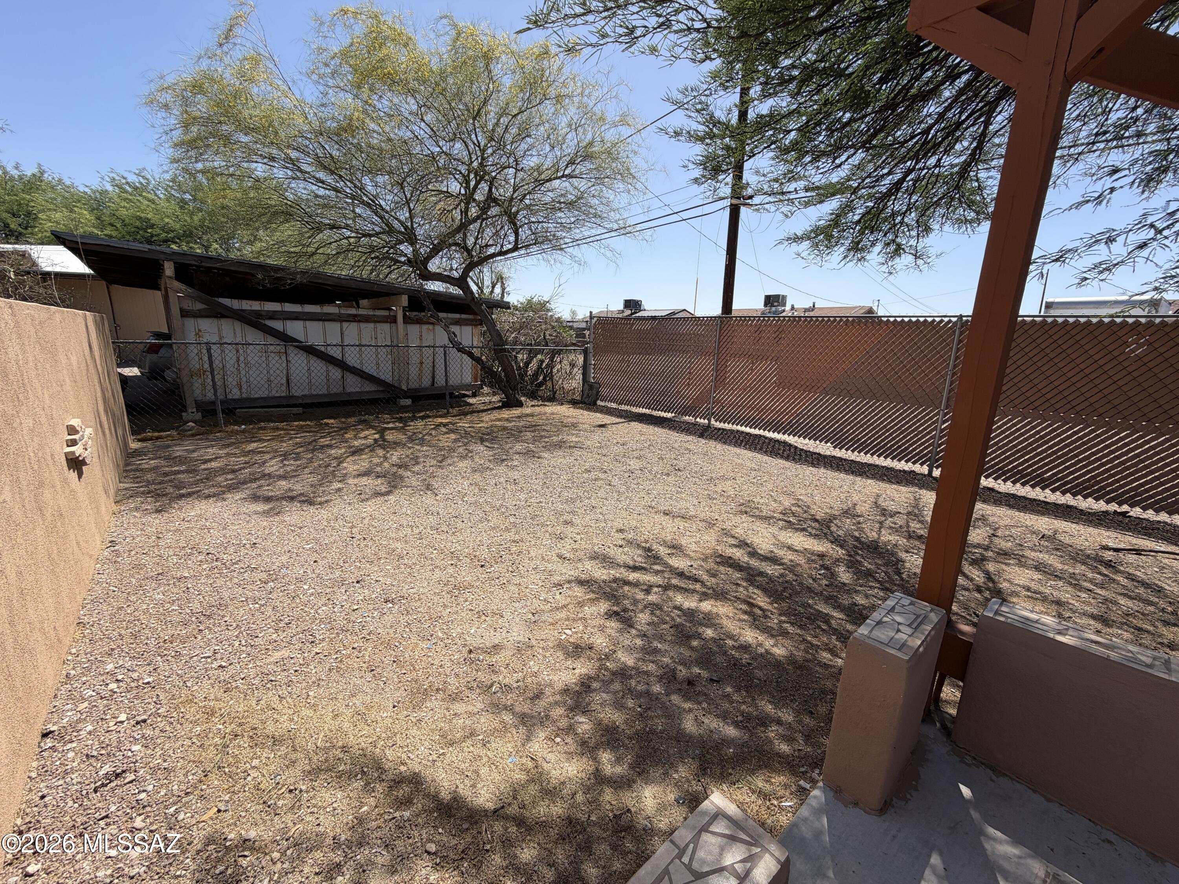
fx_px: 477
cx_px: 590
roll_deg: -1.7
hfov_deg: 102.1
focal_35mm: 14
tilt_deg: -14.3
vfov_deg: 85.7
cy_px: 442
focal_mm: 2.22
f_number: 2.2
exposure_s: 1/770
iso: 25
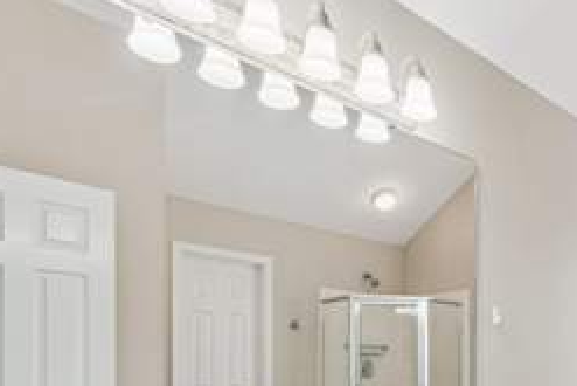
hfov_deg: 51.1
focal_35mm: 33
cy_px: 372
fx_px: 529
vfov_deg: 36.6
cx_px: 512
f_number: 8
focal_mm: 17
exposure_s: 1/25
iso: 250
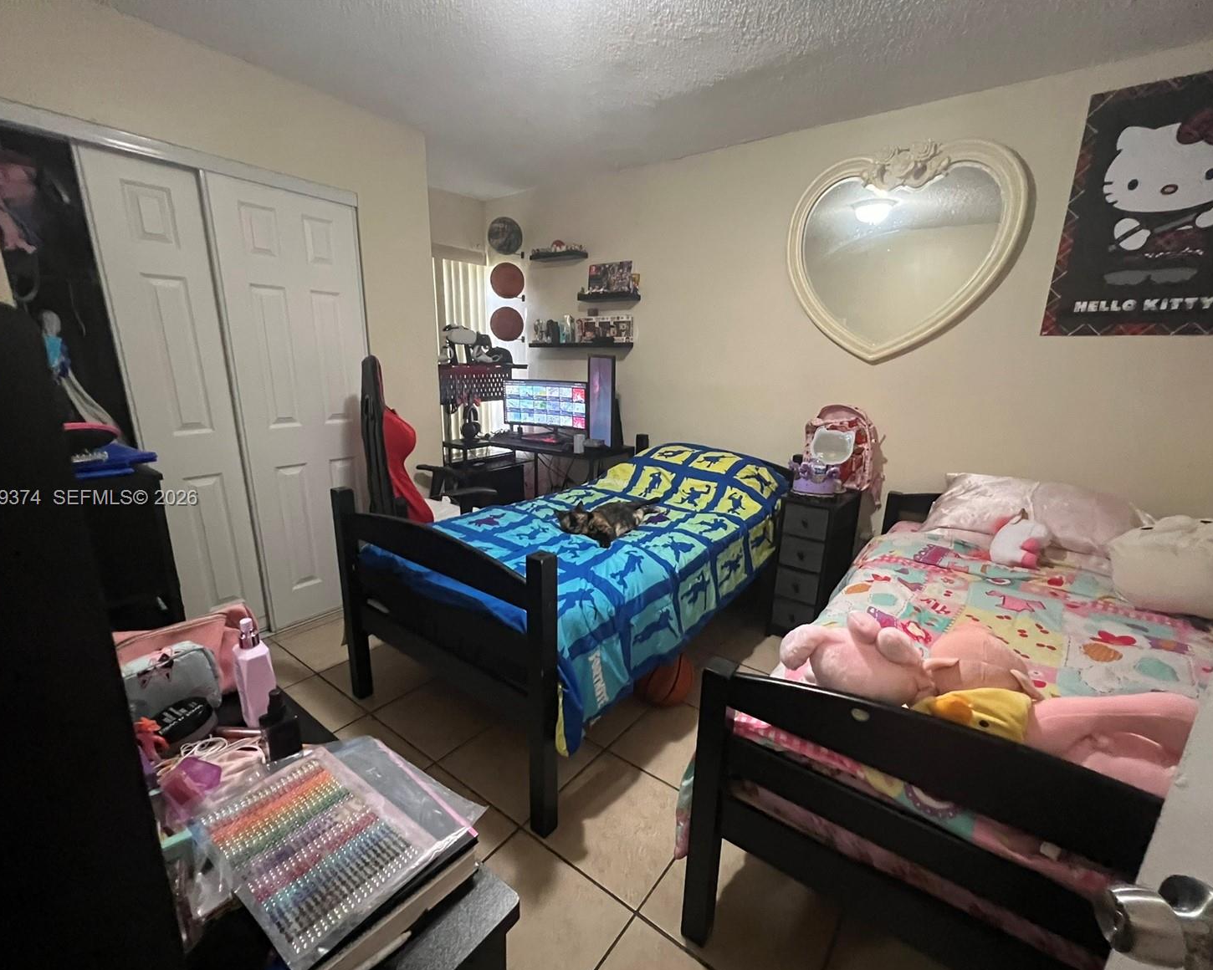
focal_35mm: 14
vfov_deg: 88.0
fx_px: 503
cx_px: 606
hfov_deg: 100.7
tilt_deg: -15.9
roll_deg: -1.2
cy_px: 499
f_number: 1.8
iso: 1000
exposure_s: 1/60
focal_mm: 1.57
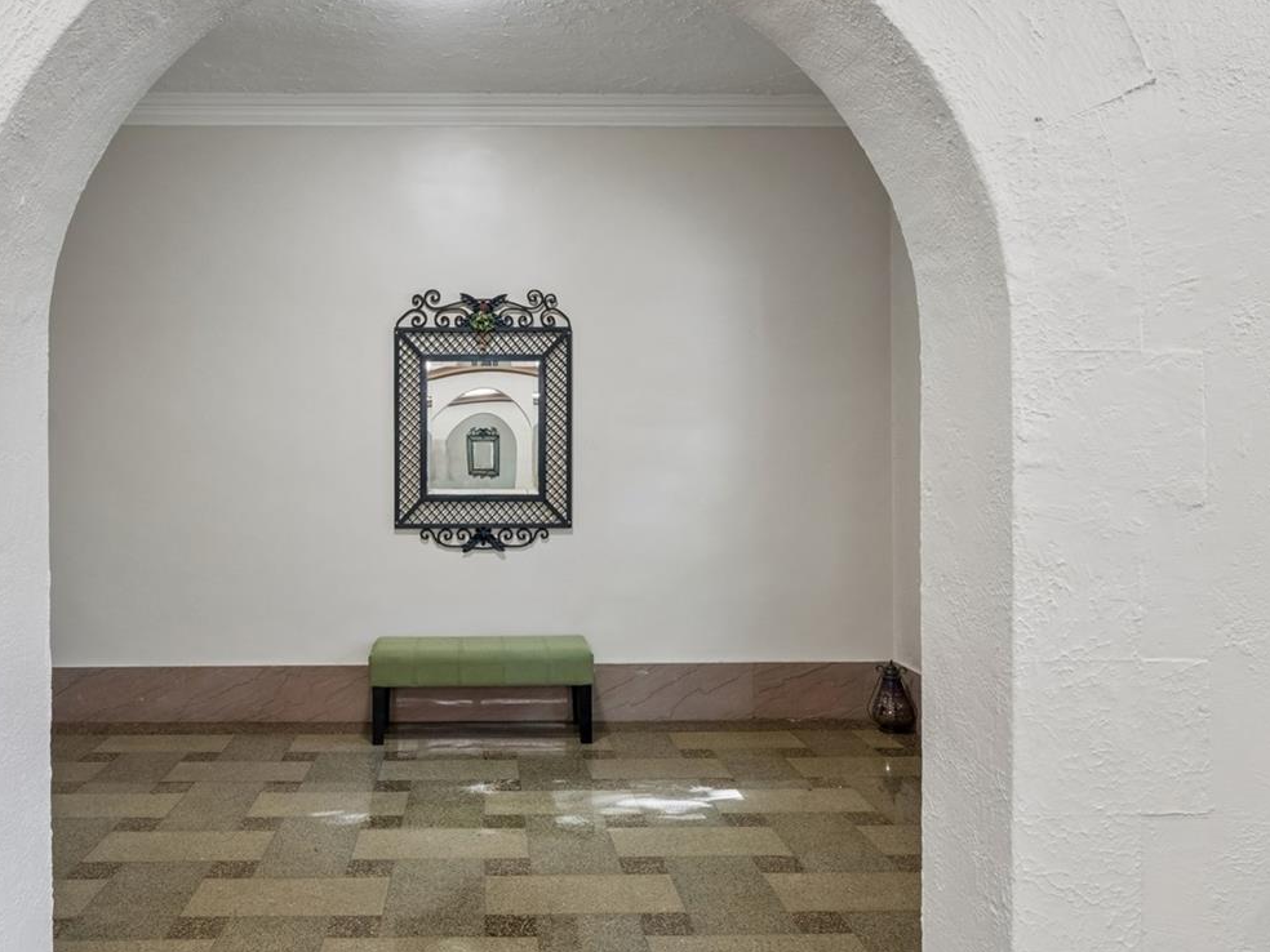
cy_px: 536
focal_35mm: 28
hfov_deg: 62.8
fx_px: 1027
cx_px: 501
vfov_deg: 49.6
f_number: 13
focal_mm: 14
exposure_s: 1/2.5
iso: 400
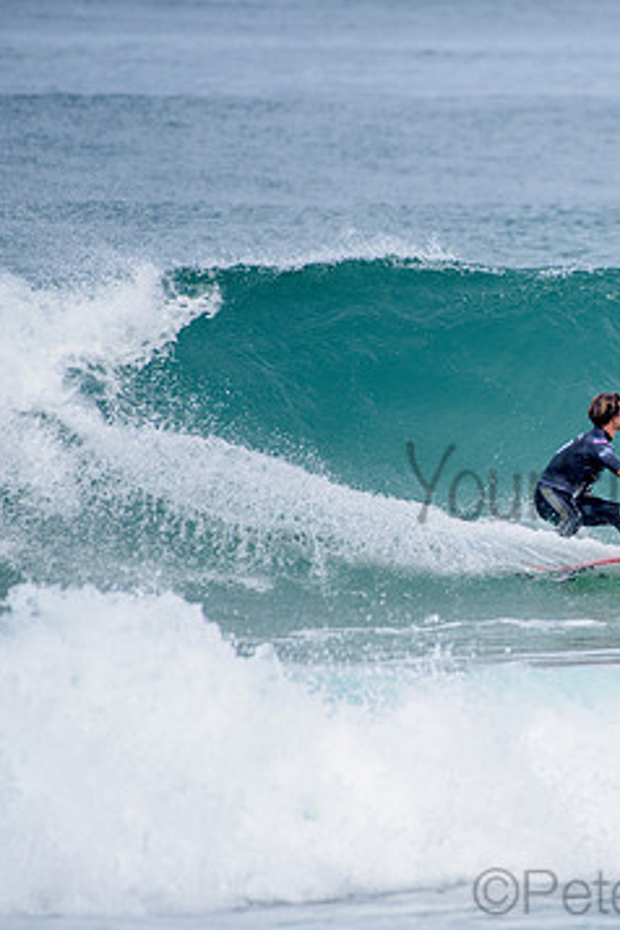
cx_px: 675
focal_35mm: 812
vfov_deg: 2.5
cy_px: 460
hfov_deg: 1.7
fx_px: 20975
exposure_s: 1/2000
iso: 220
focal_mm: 500
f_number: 5.6
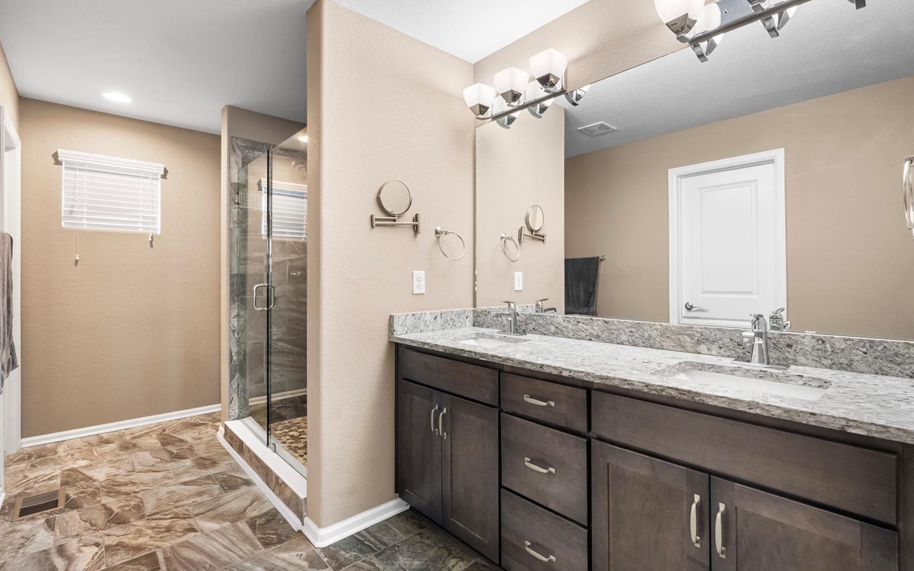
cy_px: 276
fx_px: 423
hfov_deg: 94.3
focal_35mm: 17
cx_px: 472
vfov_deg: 68.0
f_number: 8
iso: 320
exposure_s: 2
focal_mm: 16
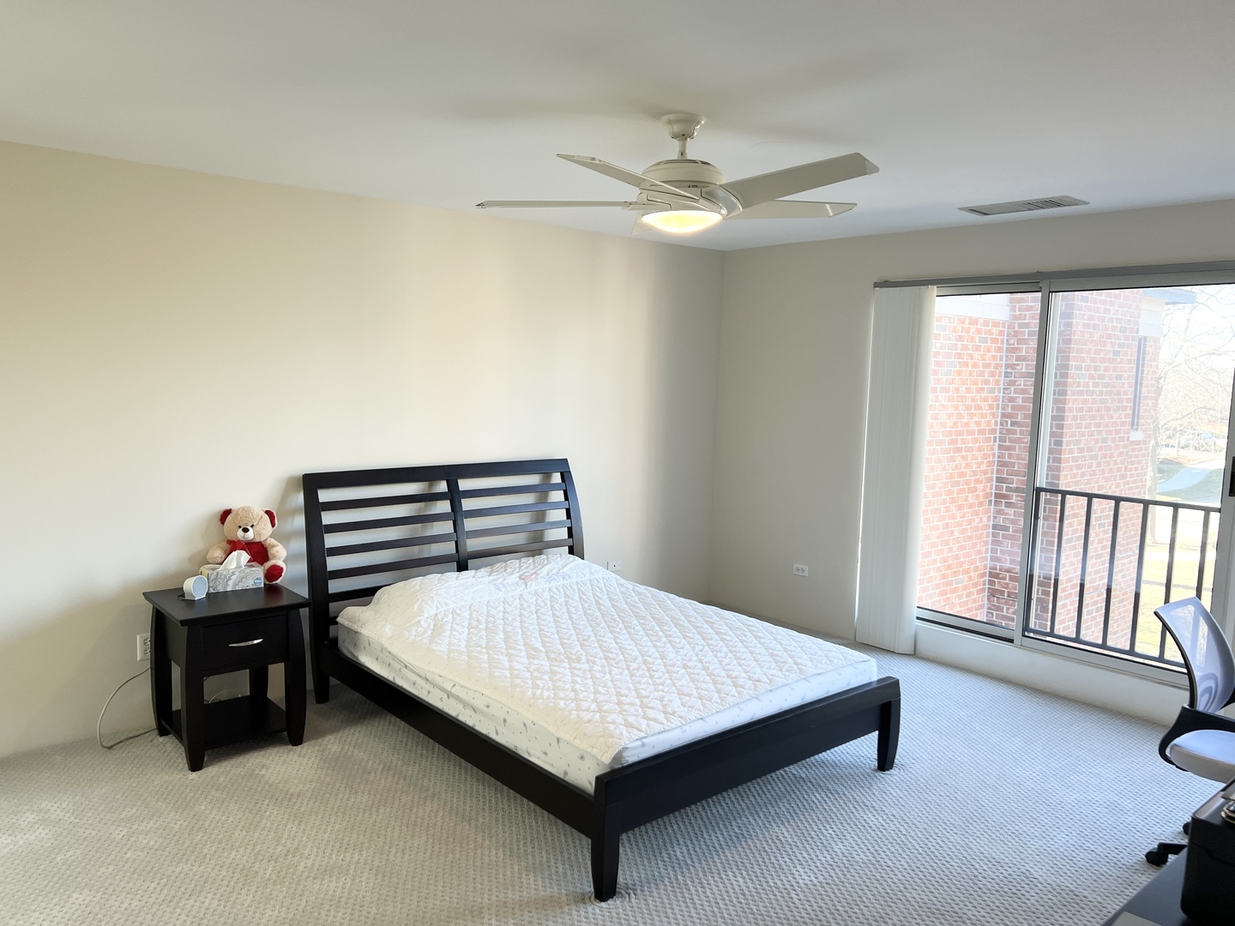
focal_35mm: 26
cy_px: 463
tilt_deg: -6.6
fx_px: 928
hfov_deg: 67.3
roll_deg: -1.3
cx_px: 618
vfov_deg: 53.1
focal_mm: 5.7
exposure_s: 1/120
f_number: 1.5
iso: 64
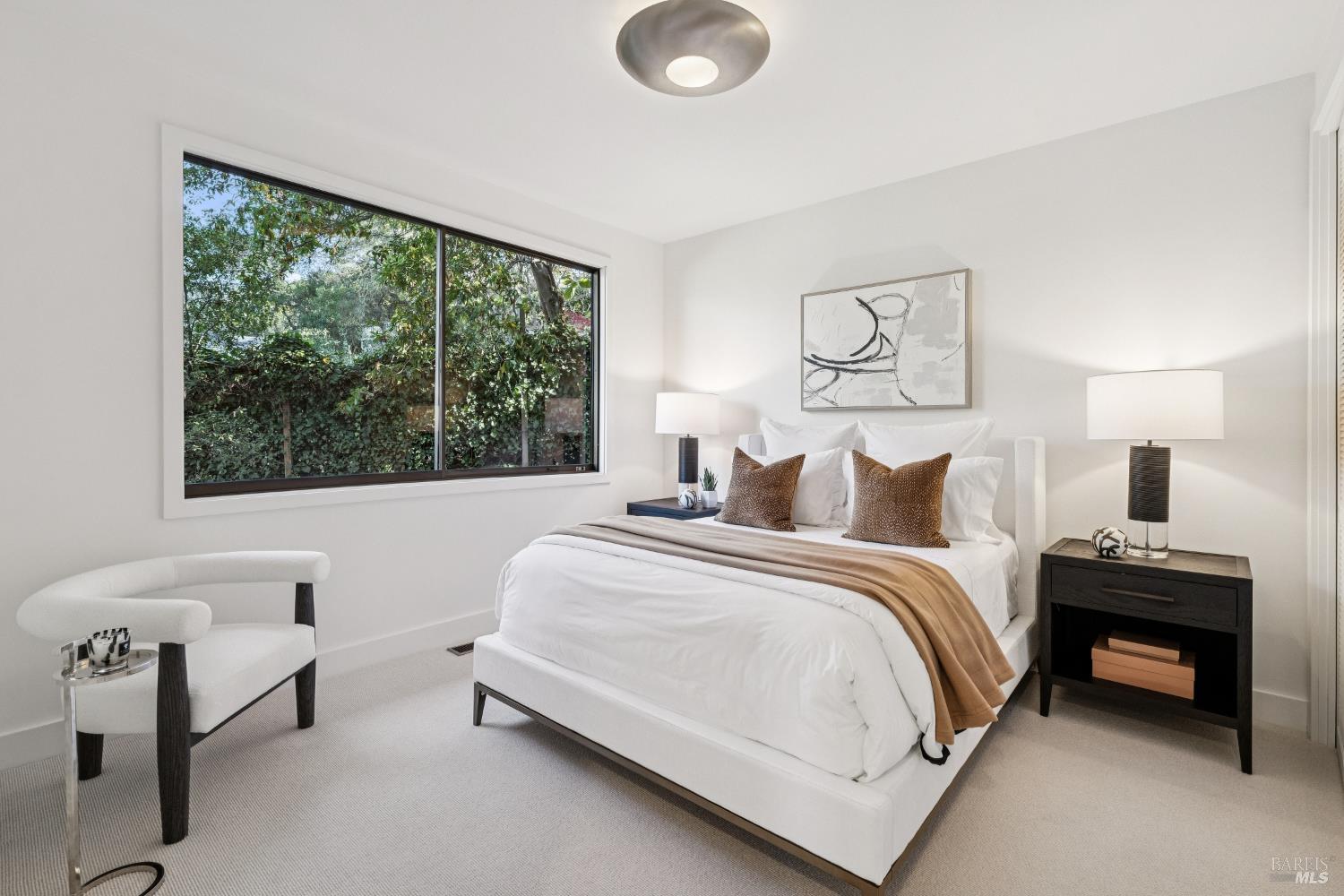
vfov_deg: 73.7
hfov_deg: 96.7
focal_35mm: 16
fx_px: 597
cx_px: 672
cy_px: 448
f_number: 8
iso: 1250
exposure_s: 1/50
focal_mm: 16
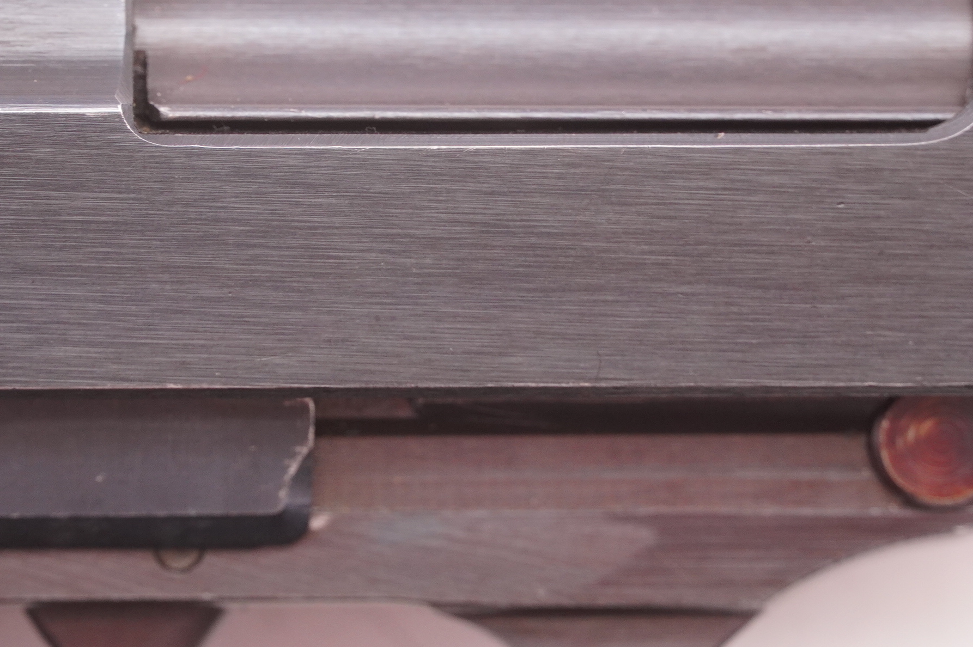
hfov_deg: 6.3
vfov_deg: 4.2
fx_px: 8800
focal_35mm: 326
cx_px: 427
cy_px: 238
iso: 1000
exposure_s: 1/125
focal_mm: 129
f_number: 5.6
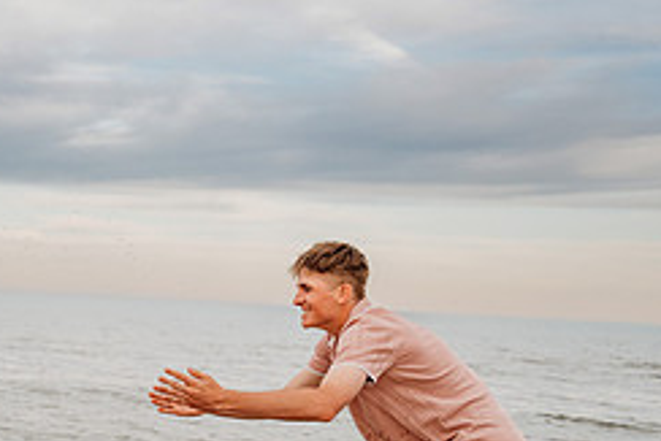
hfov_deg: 27.6
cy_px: 369
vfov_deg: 19.5
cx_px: 8
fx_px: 1268
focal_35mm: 69
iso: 320
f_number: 2.8
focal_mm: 29
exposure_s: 1/1000
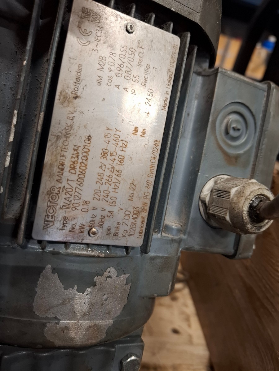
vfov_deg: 73.9
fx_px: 247
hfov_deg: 58.9
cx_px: 140
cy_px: 186
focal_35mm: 23
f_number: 1.8
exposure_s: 1/33
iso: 320
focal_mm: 5.54
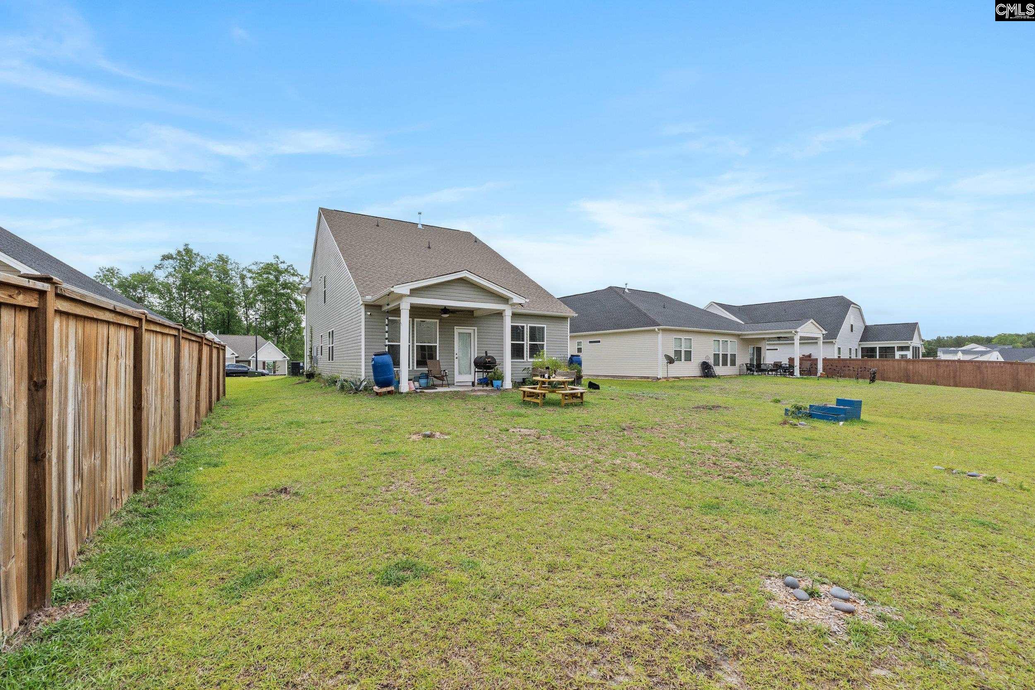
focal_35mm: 15
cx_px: 518
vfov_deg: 77.3
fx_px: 431
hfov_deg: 100.4
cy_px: 345
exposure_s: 1/400
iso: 250
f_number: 8
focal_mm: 10
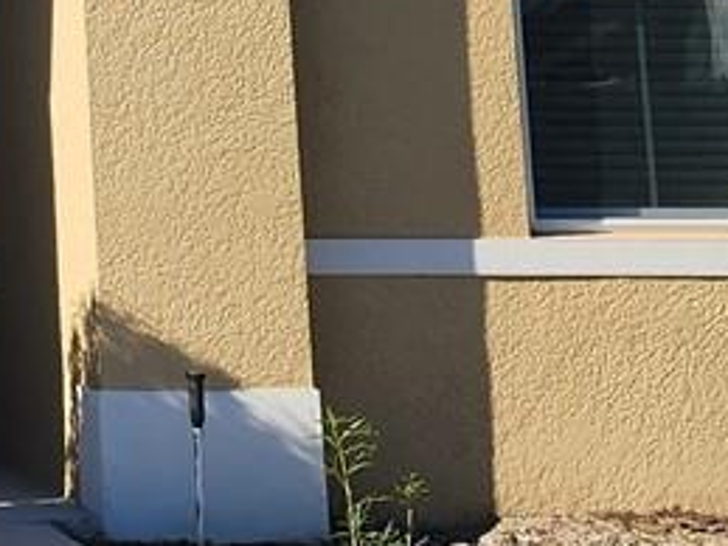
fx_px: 2985
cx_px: -624
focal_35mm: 142
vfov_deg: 9.9
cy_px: -414
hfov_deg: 12.6
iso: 12
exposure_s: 1/1117
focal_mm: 6.4
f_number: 1.8
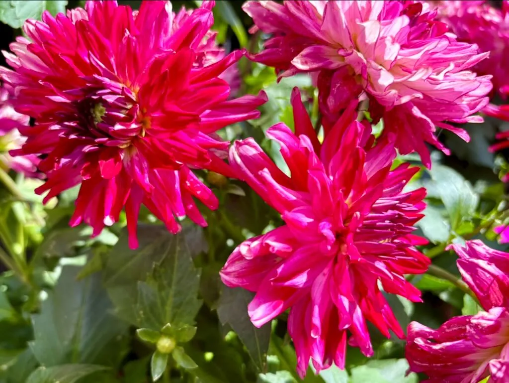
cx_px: 254
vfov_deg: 53.1
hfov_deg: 67.3
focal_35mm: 26
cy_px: 192
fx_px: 382
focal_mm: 5.96
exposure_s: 1/880
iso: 50
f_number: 1.6
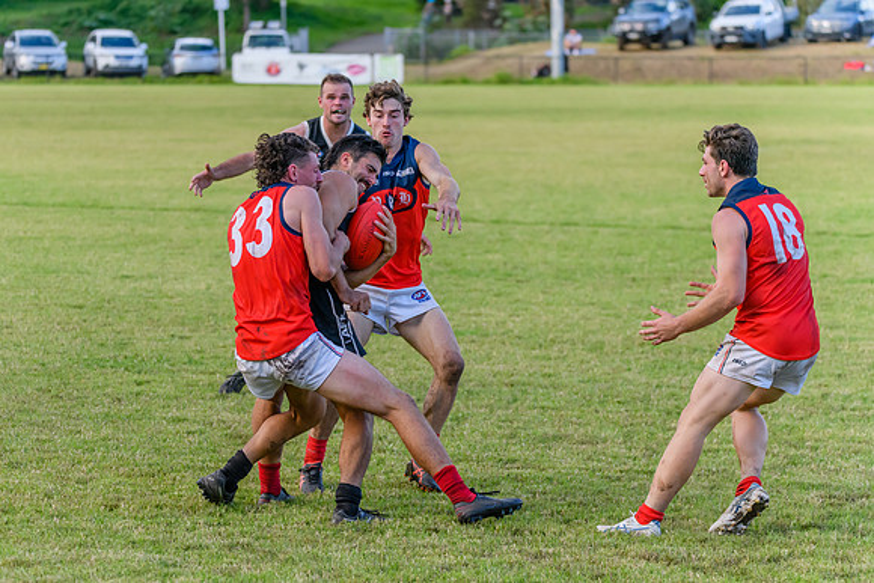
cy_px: 339
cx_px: 363
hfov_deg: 11.6
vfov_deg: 7.7
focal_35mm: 177
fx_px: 4307
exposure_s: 1/2000
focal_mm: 150
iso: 2000
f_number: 5
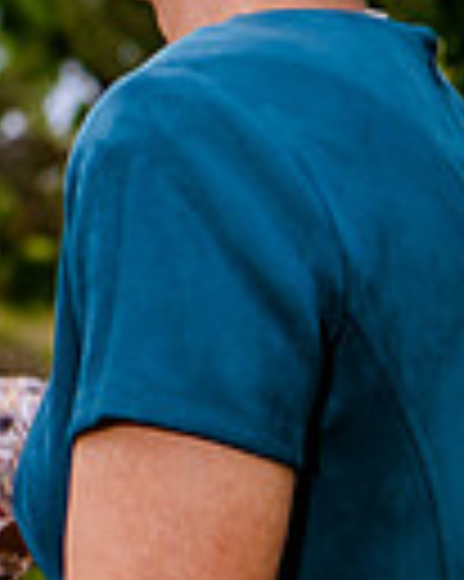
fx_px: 6651
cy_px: 57
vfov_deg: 5.0
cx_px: -702
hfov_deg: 3.9
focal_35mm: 387
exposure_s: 1/200
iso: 160
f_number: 4.5
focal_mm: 65
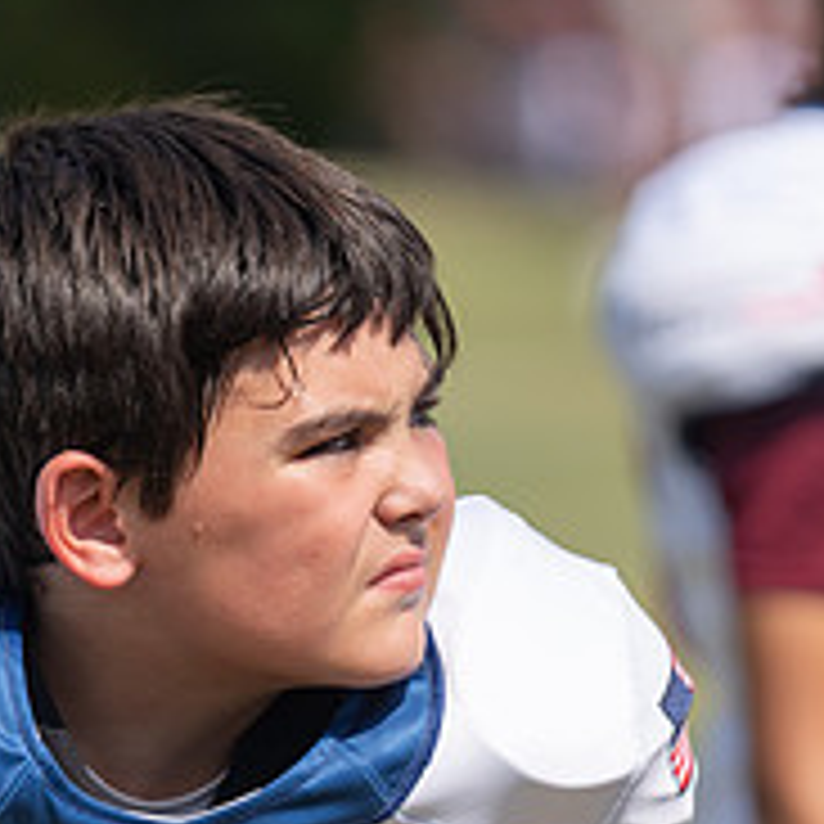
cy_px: 757
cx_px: 211
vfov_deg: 2.9
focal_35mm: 612
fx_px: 16482
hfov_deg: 2.9
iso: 100
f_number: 2.8
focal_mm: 200
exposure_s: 1/2500
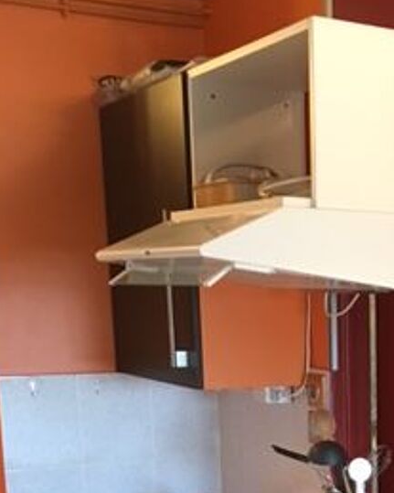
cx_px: 442
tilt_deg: -12.9
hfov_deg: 20.7
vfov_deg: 25.5
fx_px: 1021
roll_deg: -1.0
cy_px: 517
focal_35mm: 70
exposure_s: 1/20
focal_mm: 4.15
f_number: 2.2
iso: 200
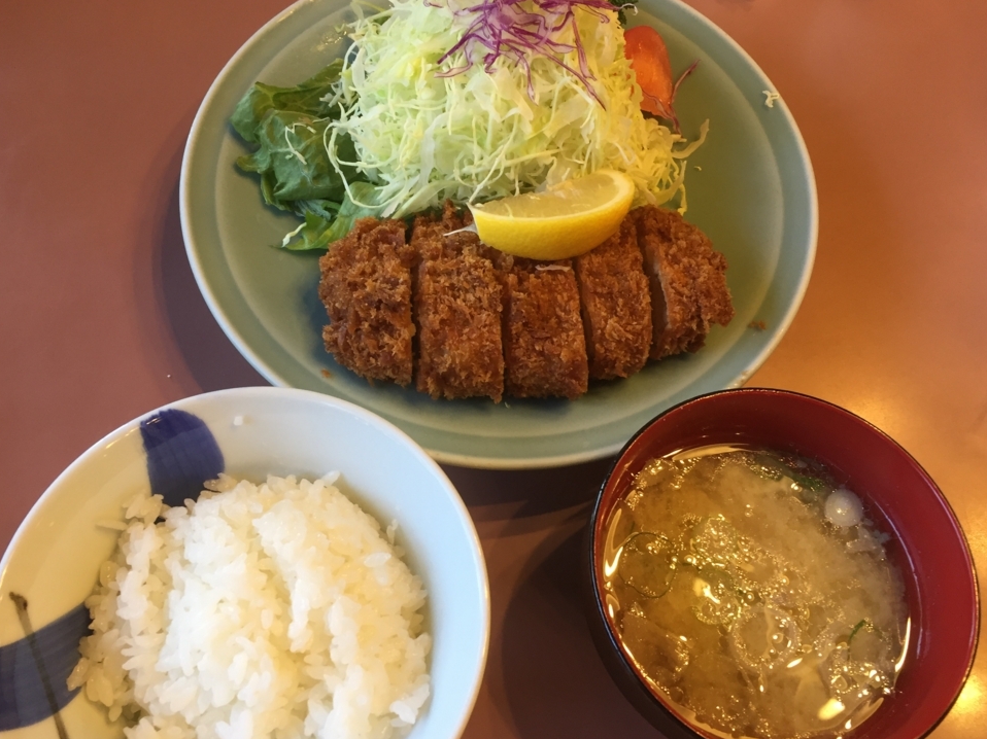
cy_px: 373
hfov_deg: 58.3
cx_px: 473
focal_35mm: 31
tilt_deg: -62.9
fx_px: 884
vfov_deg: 45.4
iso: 32
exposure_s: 1/33
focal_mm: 4.15
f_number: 2.2
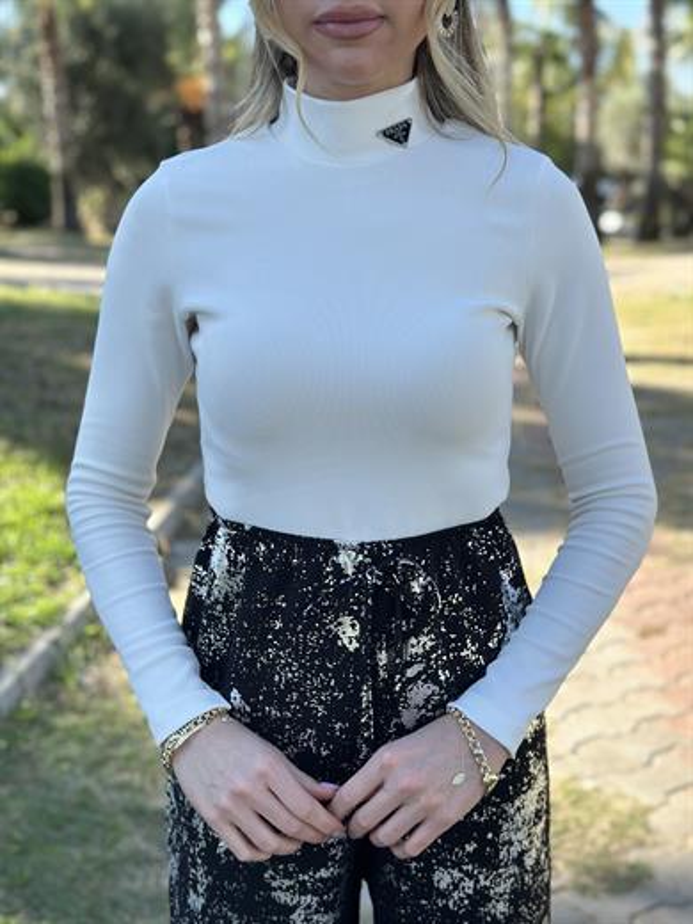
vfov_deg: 39.7
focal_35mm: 48
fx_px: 1281
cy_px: 462
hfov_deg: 30.3
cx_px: 346
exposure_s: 1/1120
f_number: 1.78
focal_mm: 6.86
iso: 80
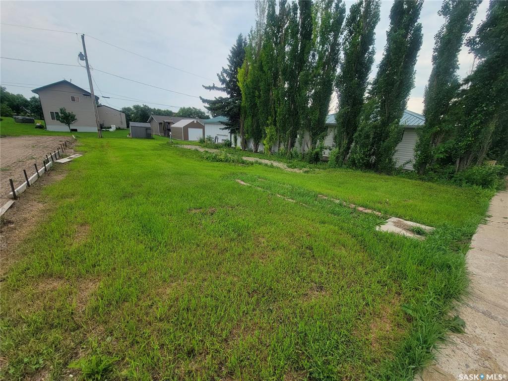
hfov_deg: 106.2
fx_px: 191
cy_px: 190
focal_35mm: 13
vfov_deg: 89.9
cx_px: 254
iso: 50
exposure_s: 1/296
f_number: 2.2
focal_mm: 2.2
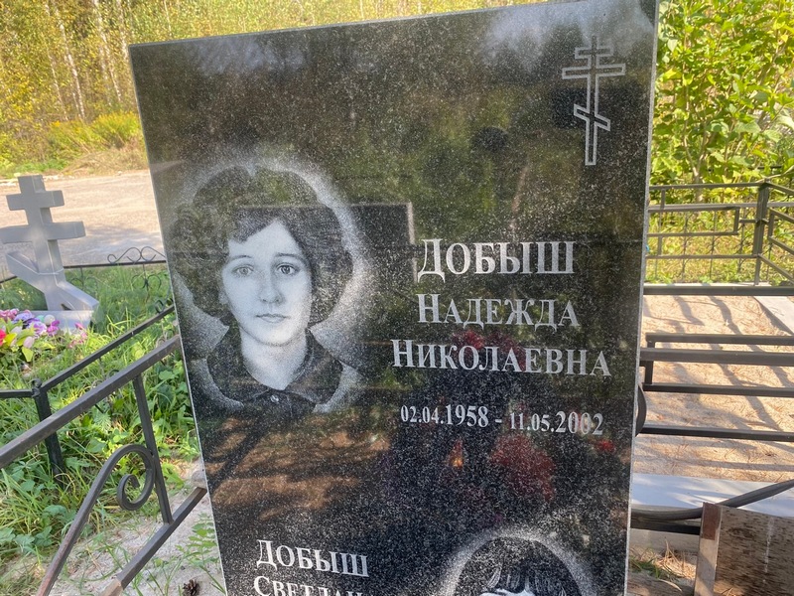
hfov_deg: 67.3
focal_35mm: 26
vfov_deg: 53.1
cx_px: 397
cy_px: 298
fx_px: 596
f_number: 1.8
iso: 32
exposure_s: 1/268
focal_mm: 4.25
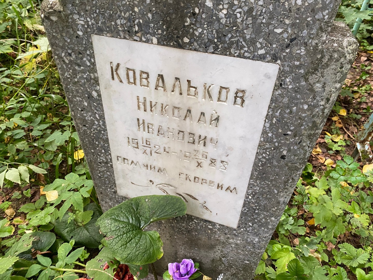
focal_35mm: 26
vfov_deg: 53.1
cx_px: 186
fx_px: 280
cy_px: 140
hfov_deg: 67.3
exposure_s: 1/60
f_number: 1.8
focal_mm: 4.25
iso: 320
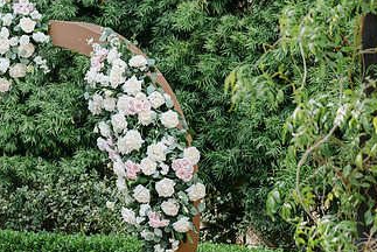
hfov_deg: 14.6
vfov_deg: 9.8
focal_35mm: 140
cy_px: 167
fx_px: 1467
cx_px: 92
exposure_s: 1/320
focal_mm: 52
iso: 320
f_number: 2.8
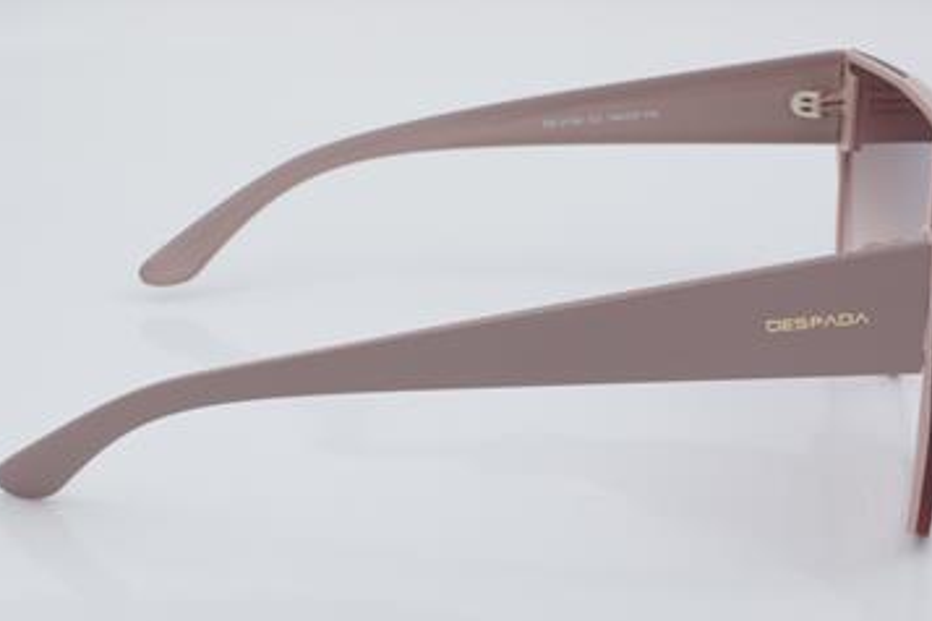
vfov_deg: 16.3
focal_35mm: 84
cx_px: 480
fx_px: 2174
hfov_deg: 24.2
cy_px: 300
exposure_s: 1/4
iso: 100
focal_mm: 50
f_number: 32
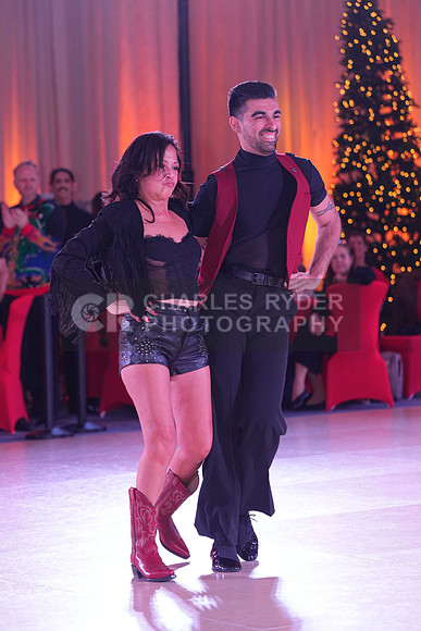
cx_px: 210
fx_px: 2419
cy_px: 316
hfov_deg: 9.9
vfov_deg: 14.9
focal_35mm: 138
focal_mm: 138
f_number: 4
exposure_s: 1/200
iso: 1000
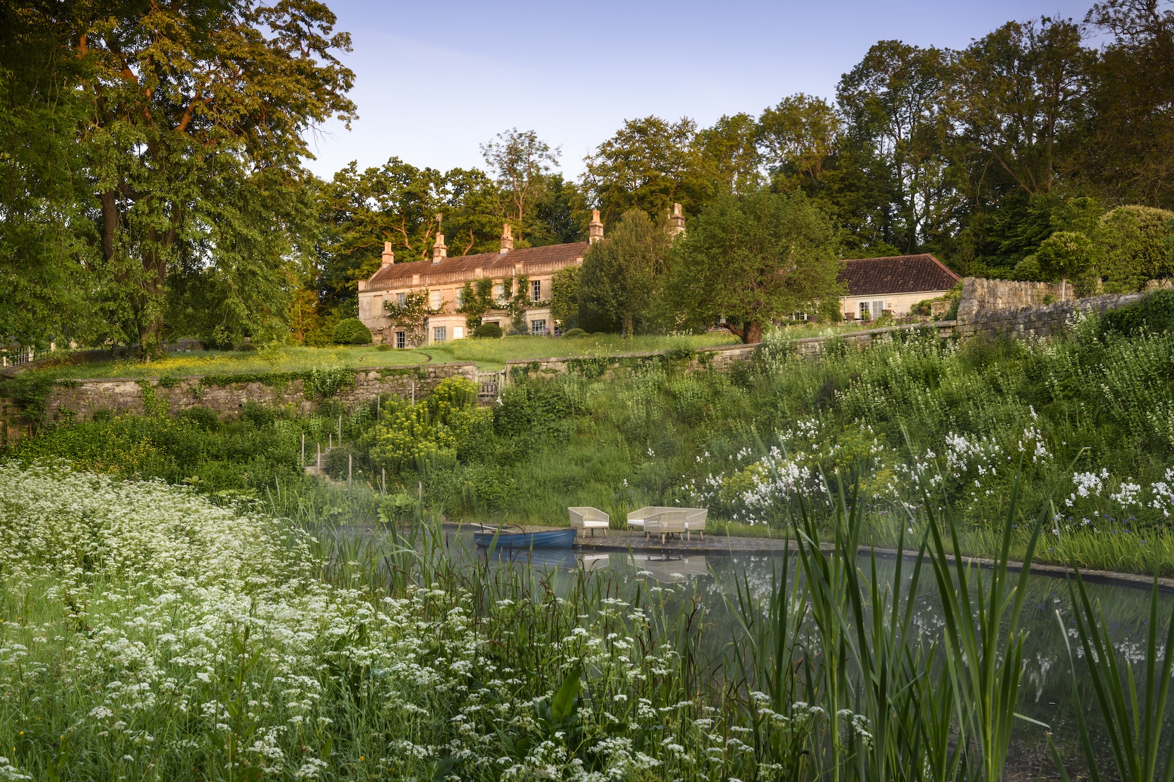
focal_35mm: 38
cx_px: 587
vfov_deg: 35.0
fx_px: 1239
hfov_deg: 50.7
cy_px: 391
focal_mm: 38
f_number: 16
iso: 64
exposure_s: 1/1.67
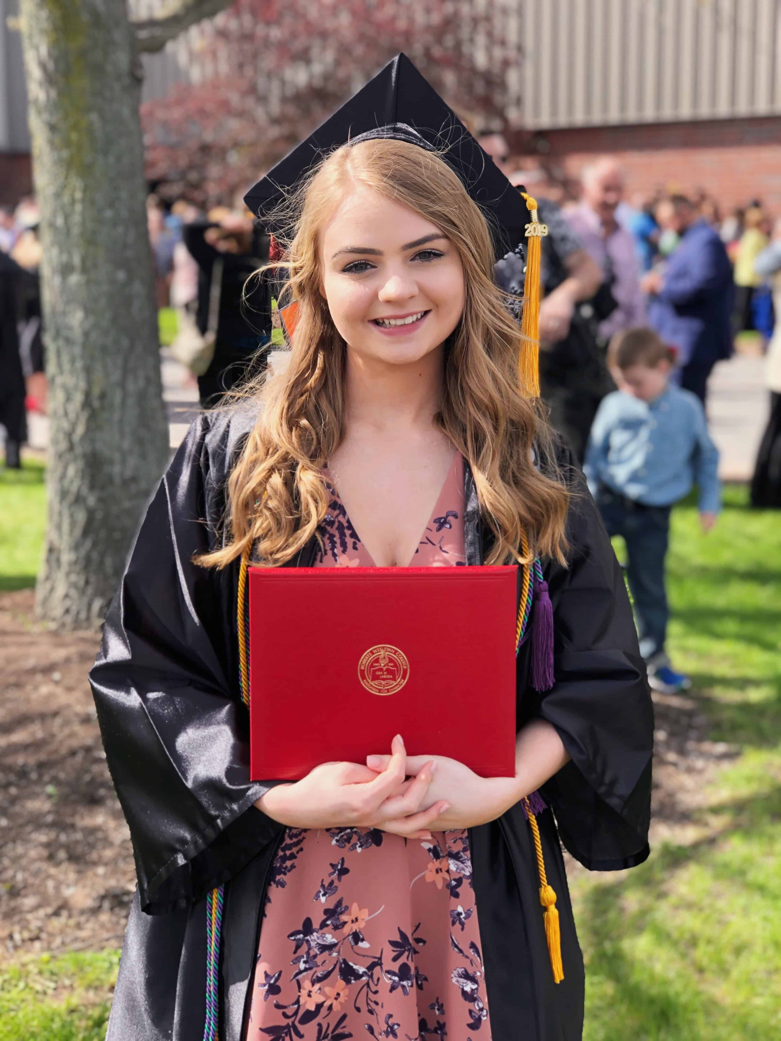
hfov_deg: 25.7
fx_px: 1715
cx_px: 390
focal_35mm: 57
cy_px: 520
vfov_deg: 33.8
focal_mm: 6.6
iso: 20
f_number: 2.8
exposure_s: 1/287
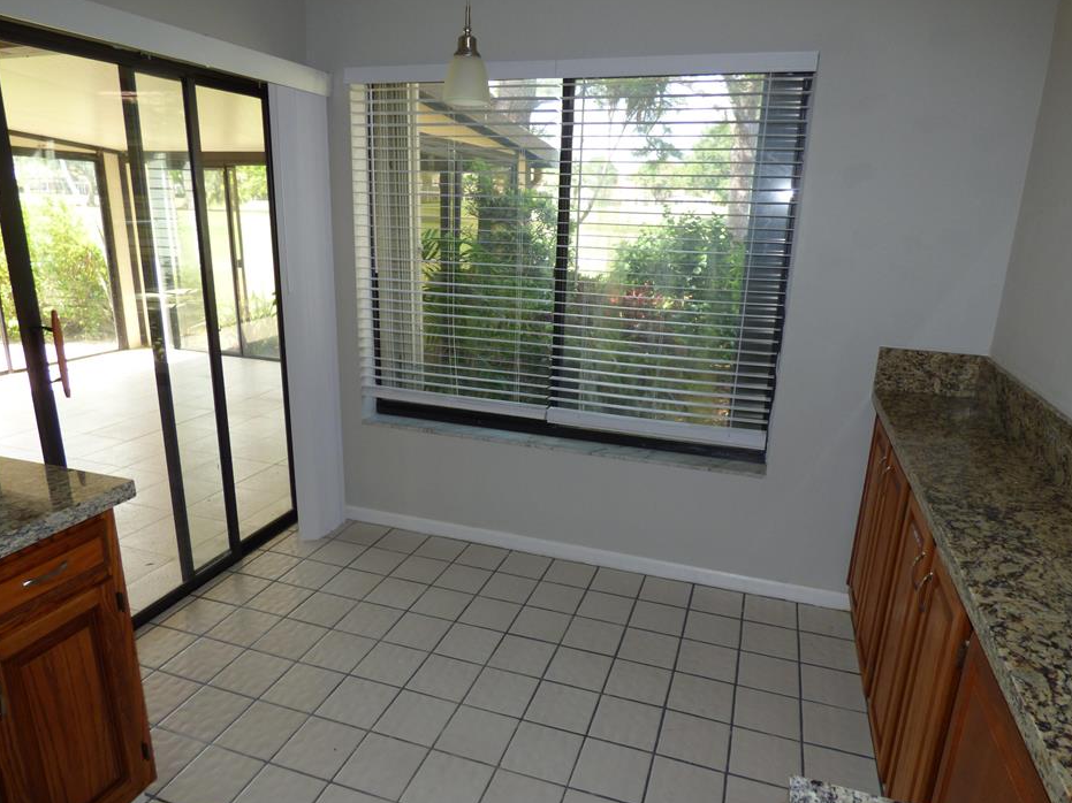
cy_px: 410
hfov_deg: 76.4
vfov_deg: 61.1
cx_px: 527
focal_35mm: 22
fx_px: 681
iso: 100
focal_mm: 3.58
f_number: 2.8
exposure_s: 1/80
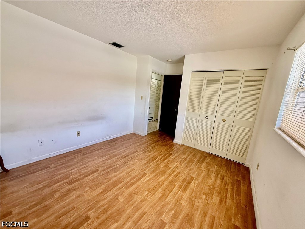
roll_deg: -5.2
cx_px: 152
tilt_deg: -10.6
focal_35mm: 14
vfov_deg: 85.7
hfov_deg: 102.1
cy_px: 114
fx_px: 123
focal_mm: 2.22
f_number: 2.2
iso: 250
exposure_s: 1/99
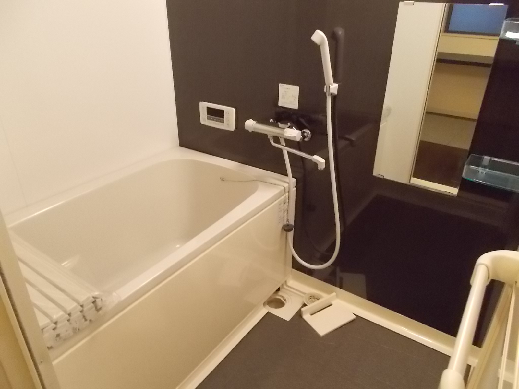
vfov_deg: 53.1
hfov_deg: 67.3
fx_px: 390
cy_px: 194
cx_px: 260
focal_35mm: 26
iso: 800
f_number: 3.2
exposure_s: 1/20
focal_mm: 4.6
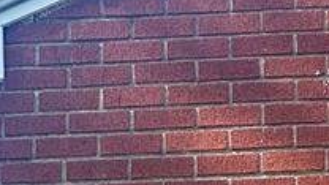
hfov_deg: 7.0
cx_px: 172
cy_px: 340
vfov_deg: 3.9
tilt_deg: +15.1
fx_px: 2704
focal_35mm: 310
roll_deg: -0.6
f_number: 2.8
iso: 25
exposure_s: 1/191
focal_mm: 9
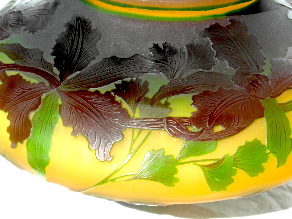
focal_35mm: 88
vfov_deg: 16.8
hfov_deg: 22.3
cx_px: 146
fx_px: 742
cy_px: 110
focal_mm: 14.3
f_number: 5.6
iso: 80
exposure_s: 1/250
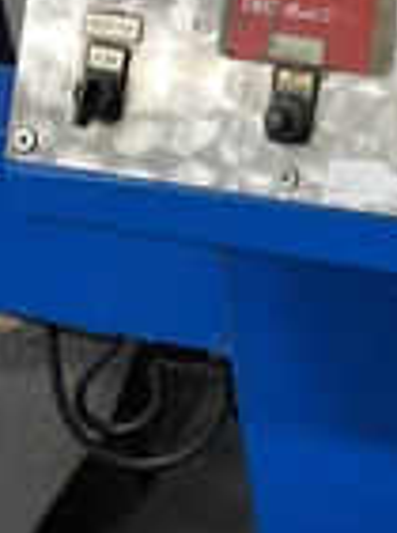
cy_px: 0
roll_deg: -1.1
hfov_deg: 18.3
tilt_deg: -28.9
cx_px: 533
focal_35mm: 74
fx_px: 1137
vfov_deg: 25.1
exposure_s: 1/17
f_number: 1.6
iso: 32
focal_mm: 5.1
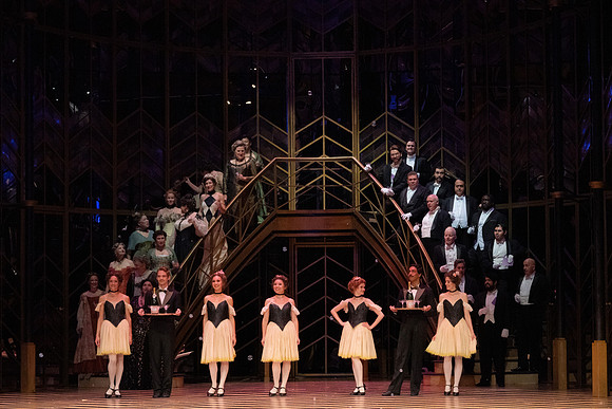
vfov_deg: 12.7
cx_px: 306
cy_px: 204
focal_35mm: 108
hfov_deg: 18.9
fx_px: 1836
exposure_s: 1/400
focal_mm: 108
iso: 12800
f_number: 14
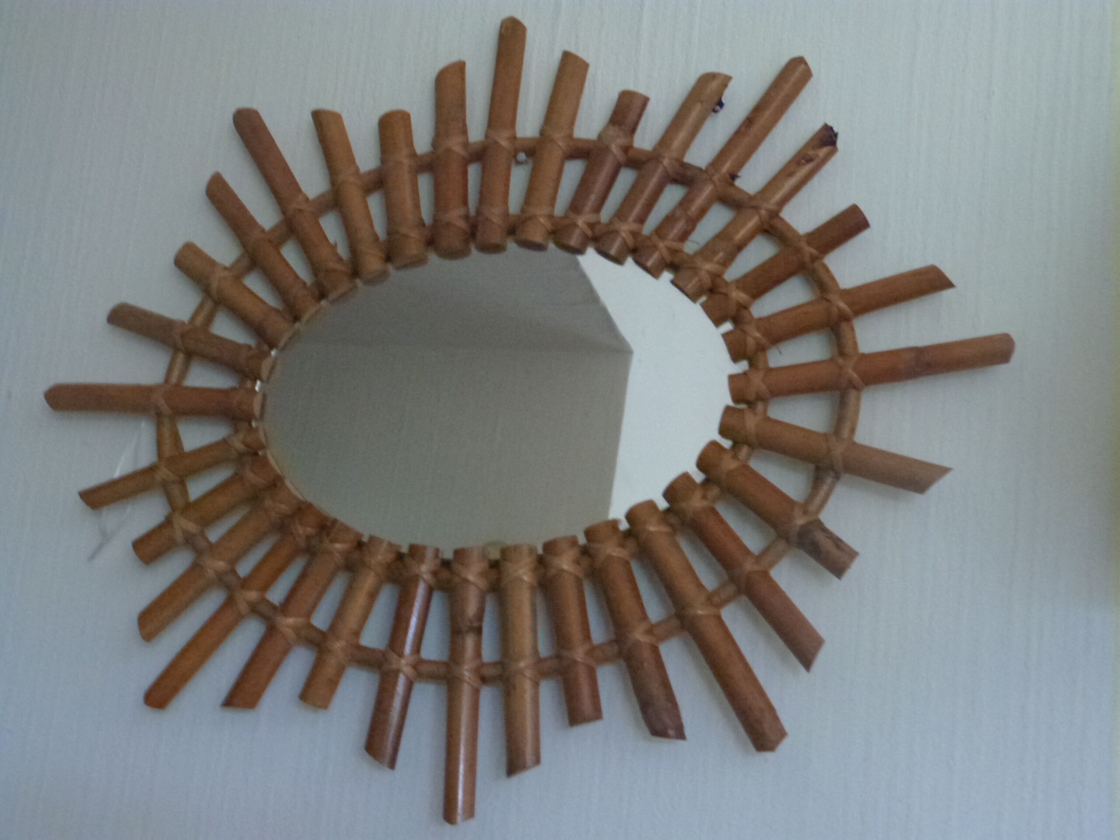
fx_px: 1618
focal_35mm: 50
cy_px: 420
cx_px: 560
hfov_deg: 38.2
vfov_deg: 29.1
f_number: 3.2
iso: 800
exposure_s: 1/5
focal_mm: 9
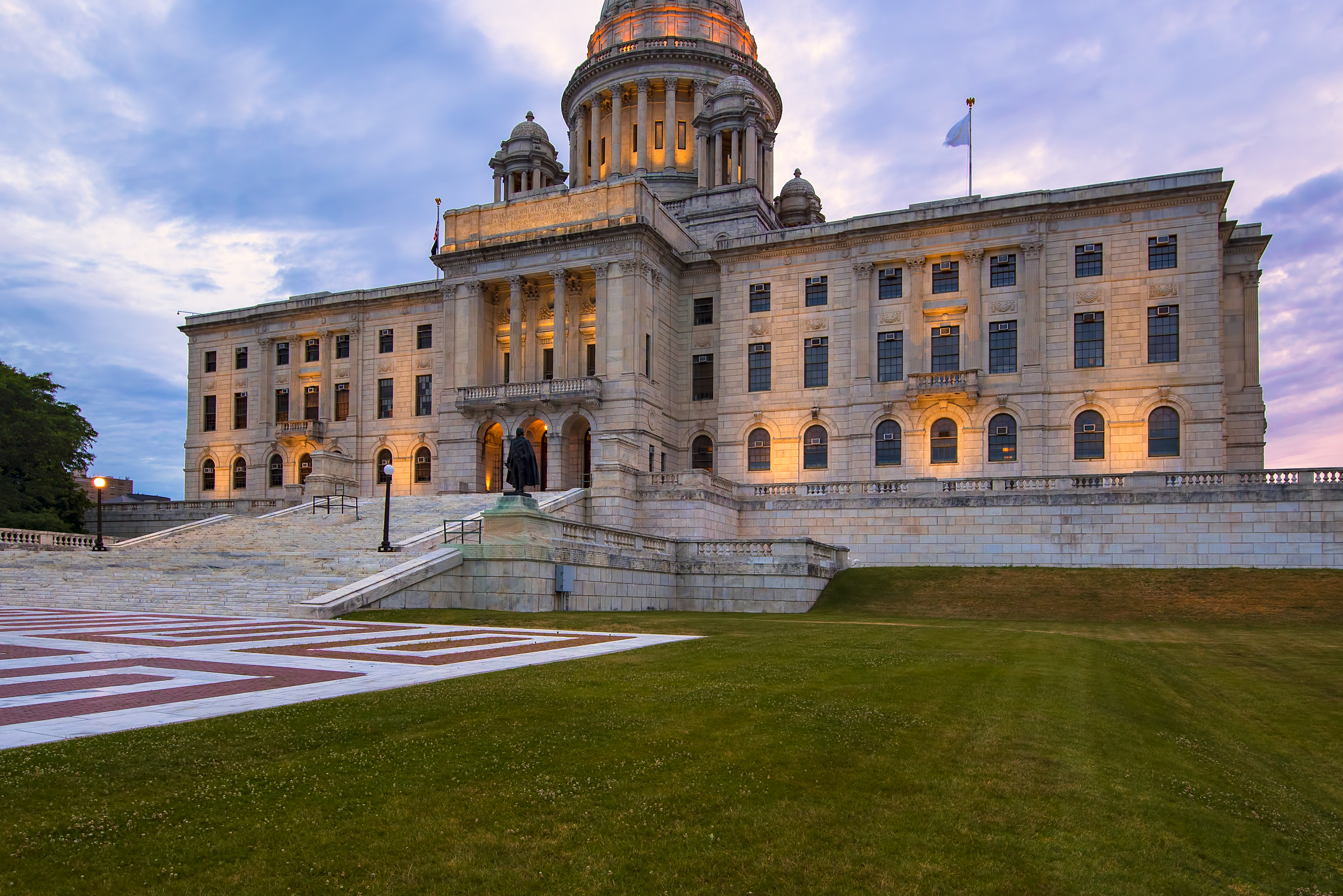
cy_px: 422
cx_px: 682
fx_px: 821
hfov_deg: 78.6
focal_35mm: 22
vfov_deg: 57.2
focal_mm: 16
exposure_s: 1/3
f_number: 11
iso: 250
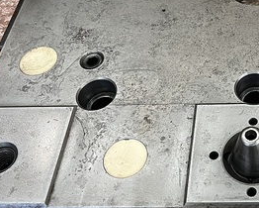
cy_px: 52
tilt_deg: -50.9
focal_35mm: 62
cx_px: 259
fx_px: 476
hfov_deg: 28.6
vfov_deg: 24.3
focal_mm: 5.1
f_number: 1.6
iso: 125
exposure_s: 1/79
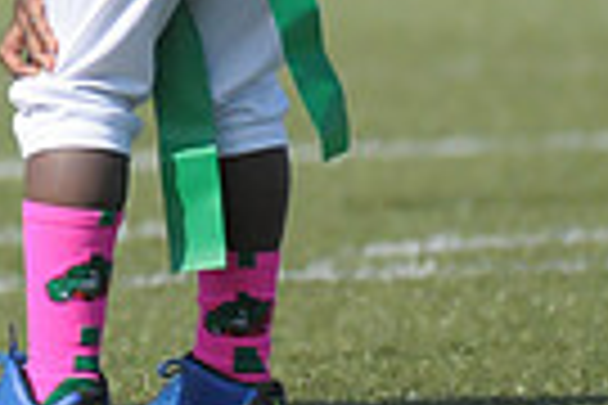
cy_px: -268
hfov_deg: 1.5
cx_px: -653
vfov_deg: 1.0
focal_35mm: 1419
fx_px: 23963
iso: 1600
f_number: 4
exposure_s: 1/8000
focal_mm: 220
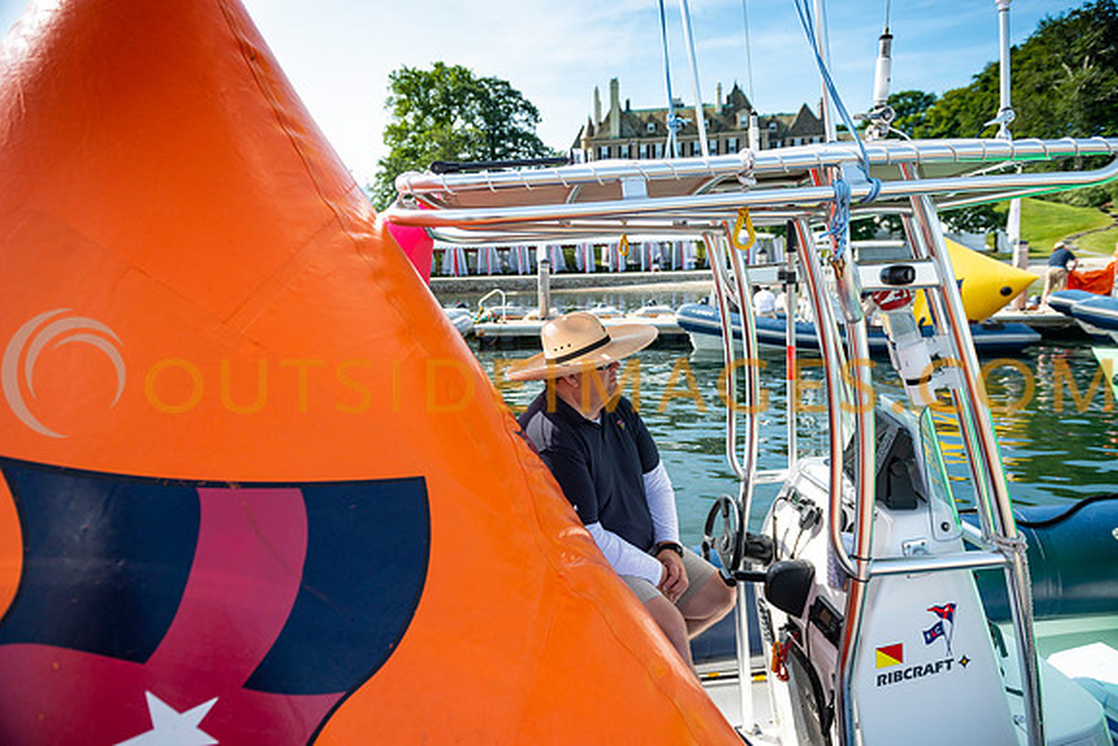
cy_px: 373
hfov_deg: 73.7
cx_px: 559
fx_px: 745
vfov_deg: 53.2
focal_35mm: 24
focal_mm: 24
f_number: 4
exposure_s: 1/1600
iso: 320
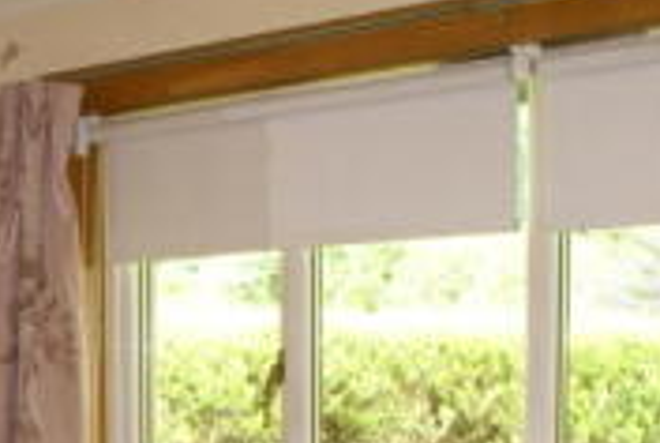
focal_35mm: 100
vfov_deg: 13.0
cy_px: 674
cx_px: -17
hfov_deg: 19.7
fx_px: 1836
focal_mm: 18
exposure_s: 1/6
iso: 100
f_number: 3.5
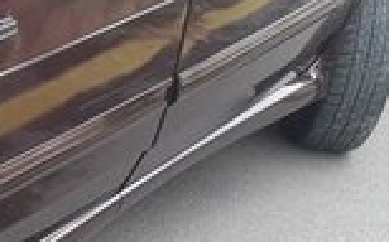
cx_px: -296
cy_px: 147
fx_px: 1303
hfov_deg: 14.9
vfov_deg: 10.6
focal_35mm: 123
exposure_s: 1/123
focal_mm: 3.6
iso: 40
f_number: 1.9
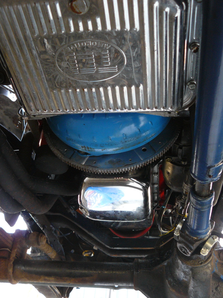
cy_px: 149
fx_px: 309
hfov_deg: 39.7
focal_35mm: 36
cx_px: 112
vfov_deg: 51.4
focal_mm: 6
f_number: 2.8
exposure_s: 1/15
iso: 200
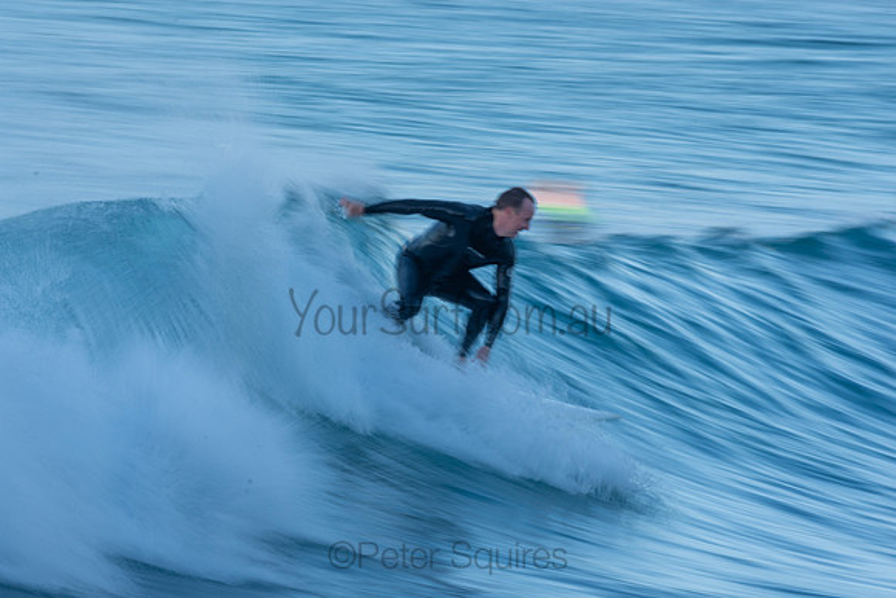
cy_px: 299
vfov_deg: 1.8
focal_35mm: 750
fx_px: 18670
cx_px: 448
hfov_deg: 2.7
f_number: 20
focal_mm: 500
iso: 100
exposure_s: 1/20
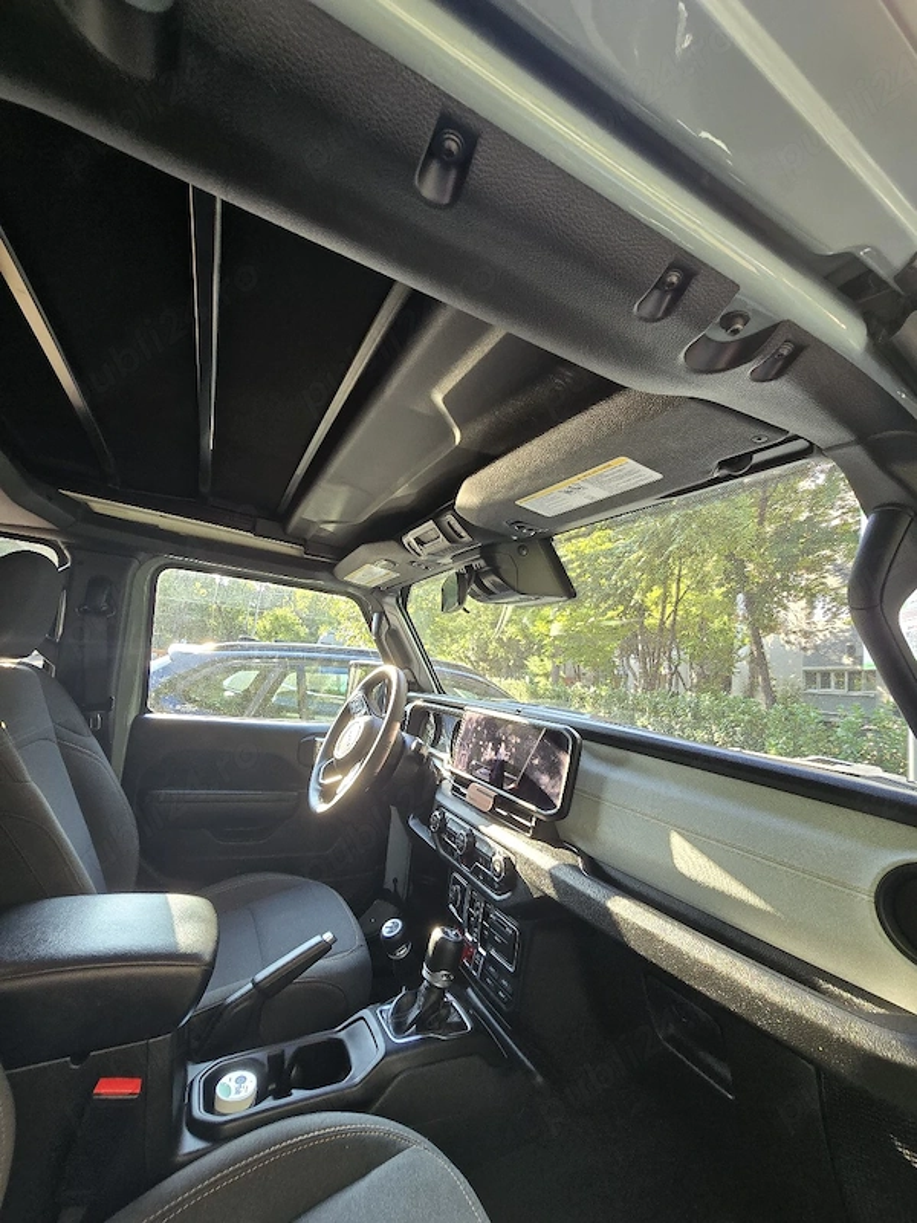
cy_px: 612
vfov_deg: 106.2
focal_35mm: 13
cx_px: 458
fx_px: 459
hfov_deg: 89.9
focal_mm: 2.2
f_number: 2.2
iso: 100
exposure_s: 1/50.3
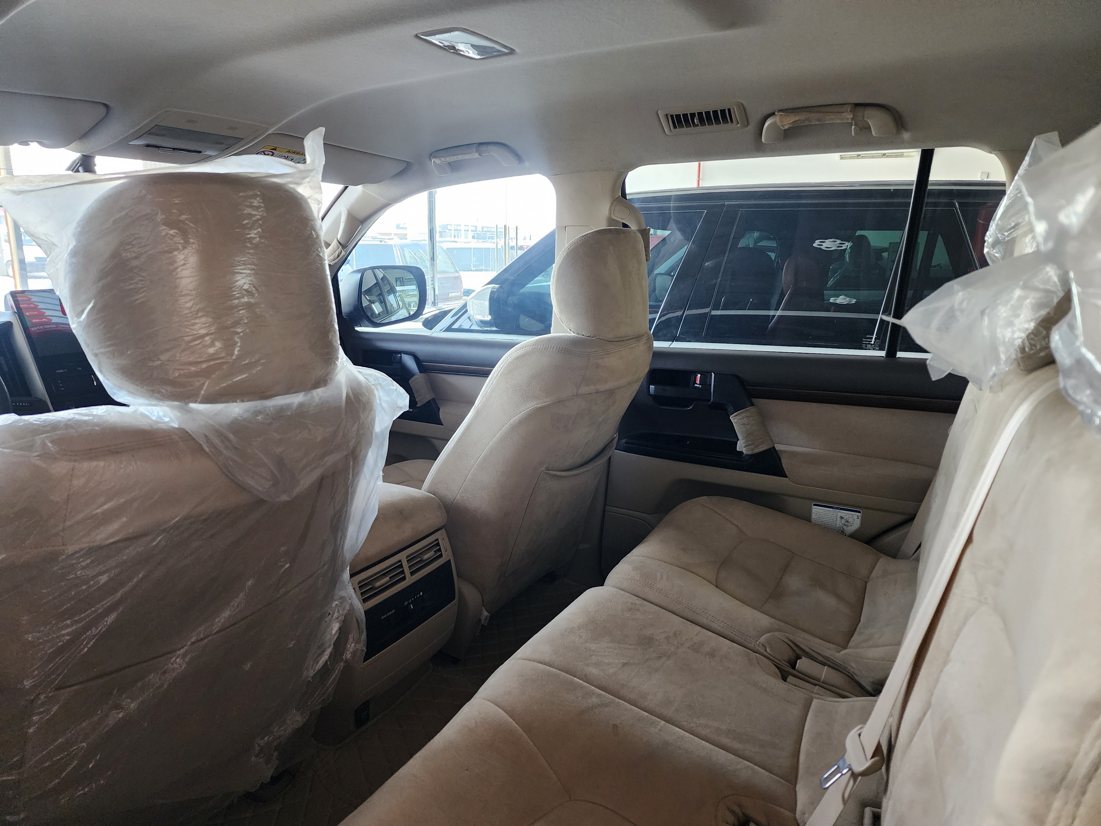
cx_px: 550
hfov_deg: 73.9
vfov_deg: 58.9
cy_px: 413
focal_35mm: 23
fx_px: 732
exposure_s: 1/120
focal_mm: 6.4
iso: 500
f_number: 1.8
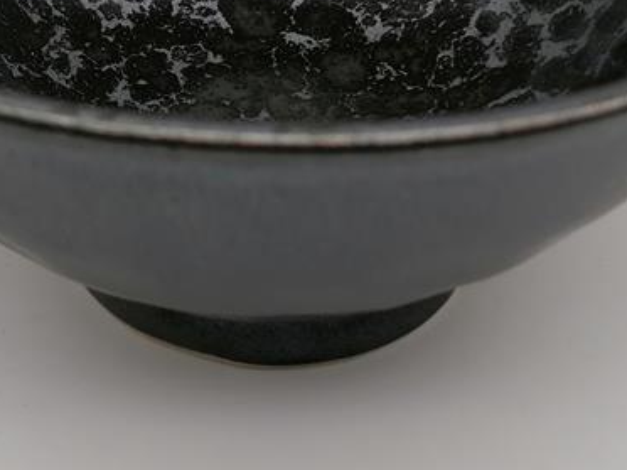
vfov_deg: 16.7
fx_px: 1576
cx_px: 275
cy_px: 30
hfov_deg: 22.5
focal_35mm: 87
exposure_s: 1/107
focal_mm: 4.75
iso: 50
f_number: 1.8
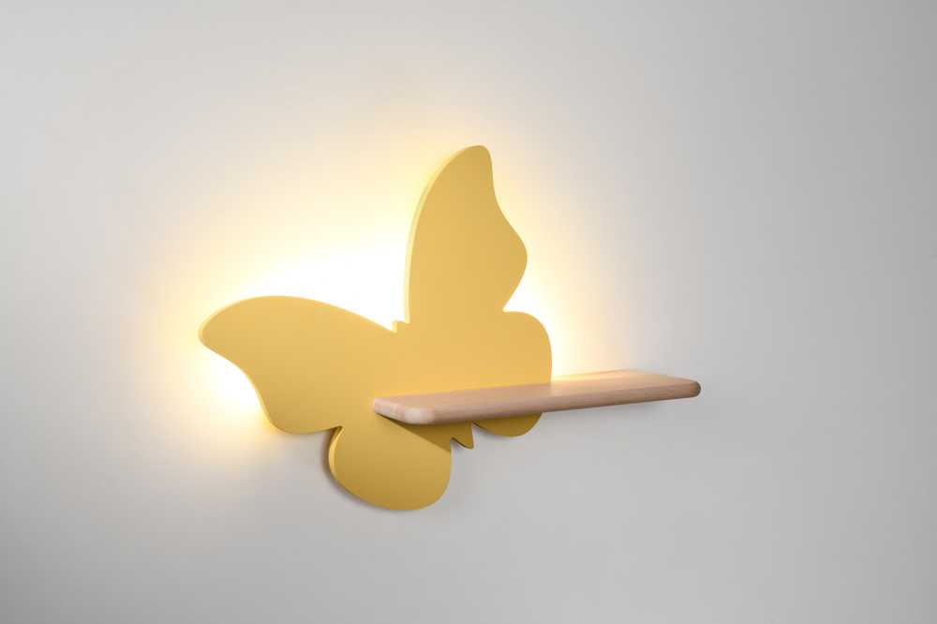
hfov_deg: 39.6
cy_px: 312
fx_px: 1301
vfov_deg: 27.0
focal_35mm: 50
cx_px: 468
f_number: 16
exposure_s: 1/1.6
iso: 125
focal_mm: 50
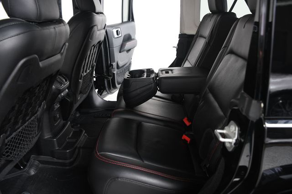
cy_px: 97
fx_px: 243
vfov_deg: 43.6
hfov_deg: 62.0
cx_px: 146
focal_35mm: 30
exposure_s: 1/160
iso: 100
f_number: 3.5
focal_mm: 20
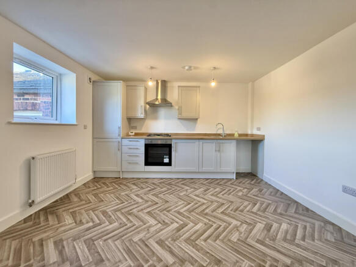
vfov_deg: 85.7
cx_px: 178
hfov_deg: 102.1
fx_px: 144
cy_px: 134
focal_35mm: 14
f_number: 2.2
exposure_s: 1/100
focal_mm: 2.22
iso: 250
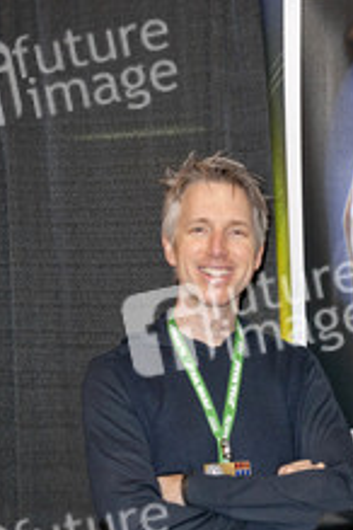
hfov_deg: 14.3
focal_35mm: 95
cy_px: 440
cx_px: 318
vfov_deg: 21.1
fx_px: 1397
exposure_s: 1/400
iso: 640
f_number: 4
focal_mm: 52
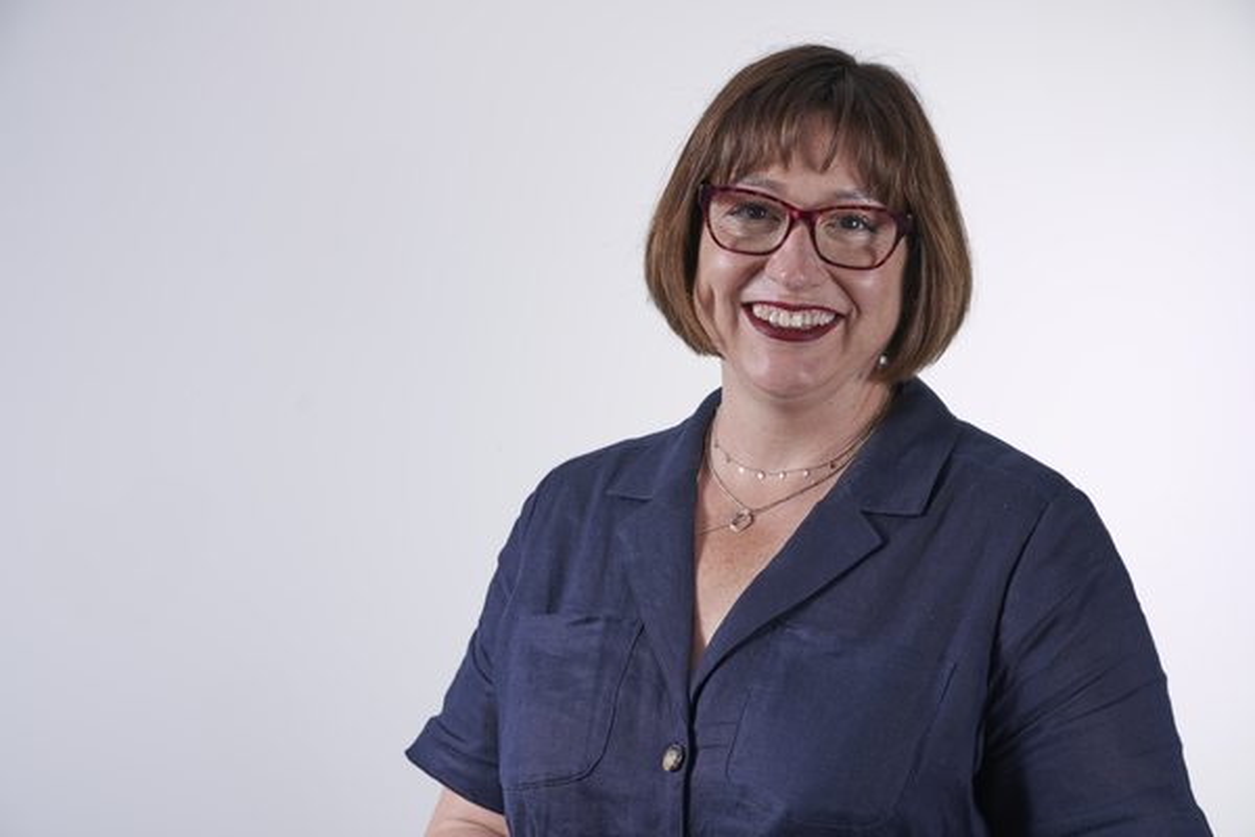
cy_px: 418
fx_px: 2963
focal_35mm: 85
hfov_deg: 23.9
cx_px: 628
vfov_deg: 16.1
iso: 80
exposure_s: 1/125
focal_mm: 85
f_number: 5.6
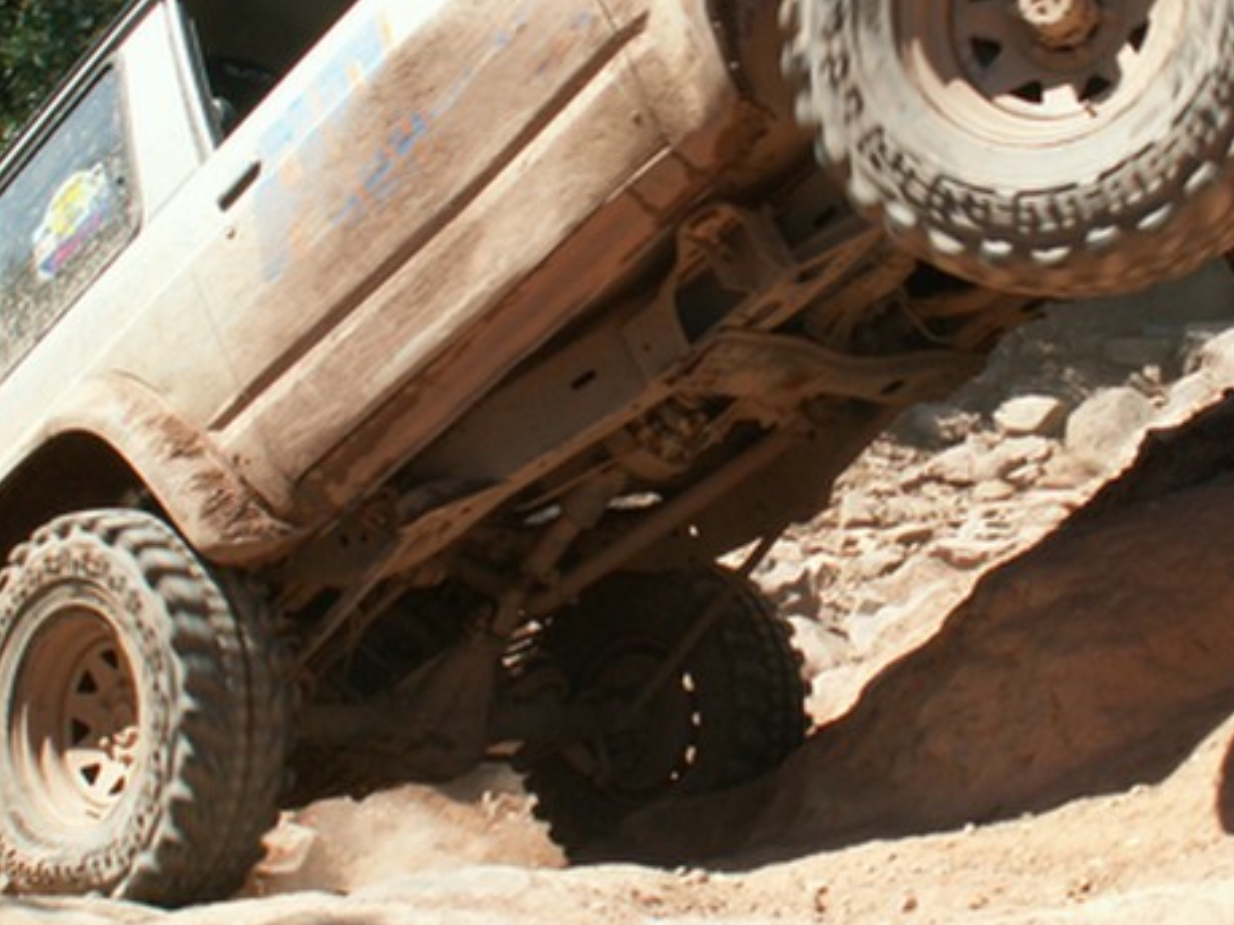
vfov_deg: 25.0
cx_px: 742
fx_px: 2067
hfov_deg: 33.1
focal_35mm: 58
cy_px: 274
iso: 50
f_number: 5
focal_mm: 5.86
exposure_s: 1/125
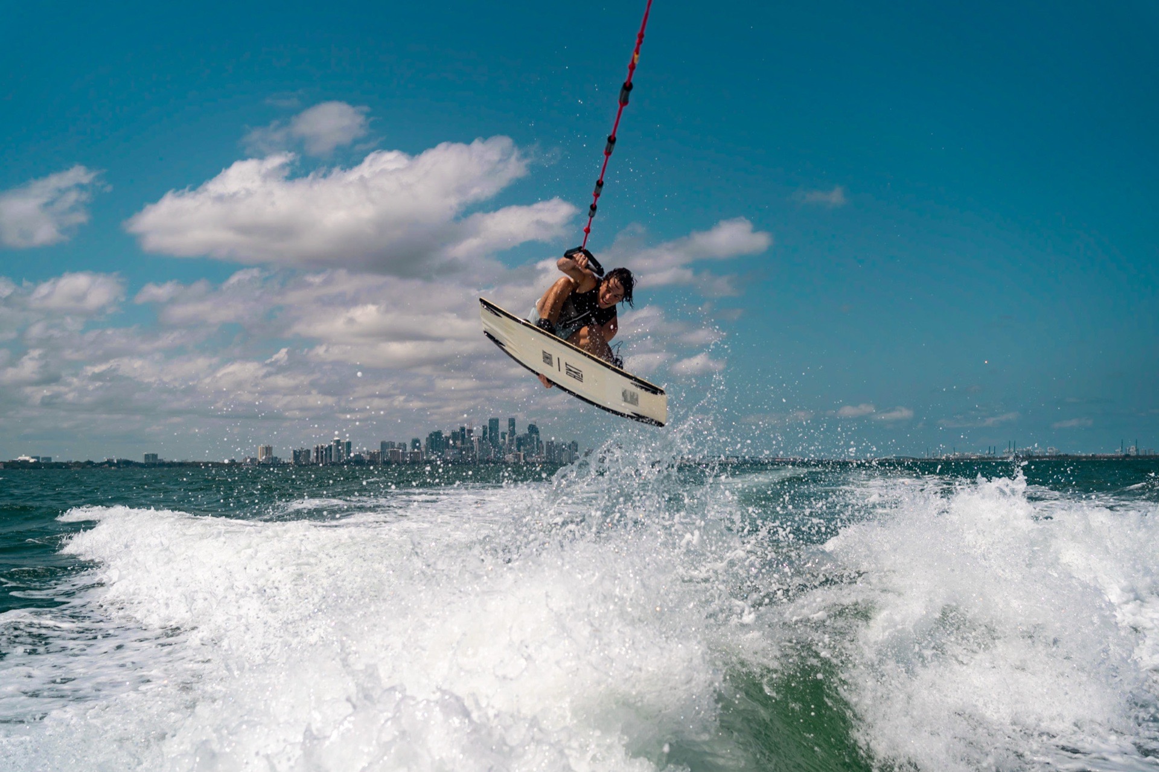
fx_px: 1126
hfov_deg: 54.4
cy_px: 386
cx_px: 580
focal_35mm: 35
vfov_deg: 37.8
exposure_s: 1/3200
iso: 100
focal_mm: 35
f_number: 4
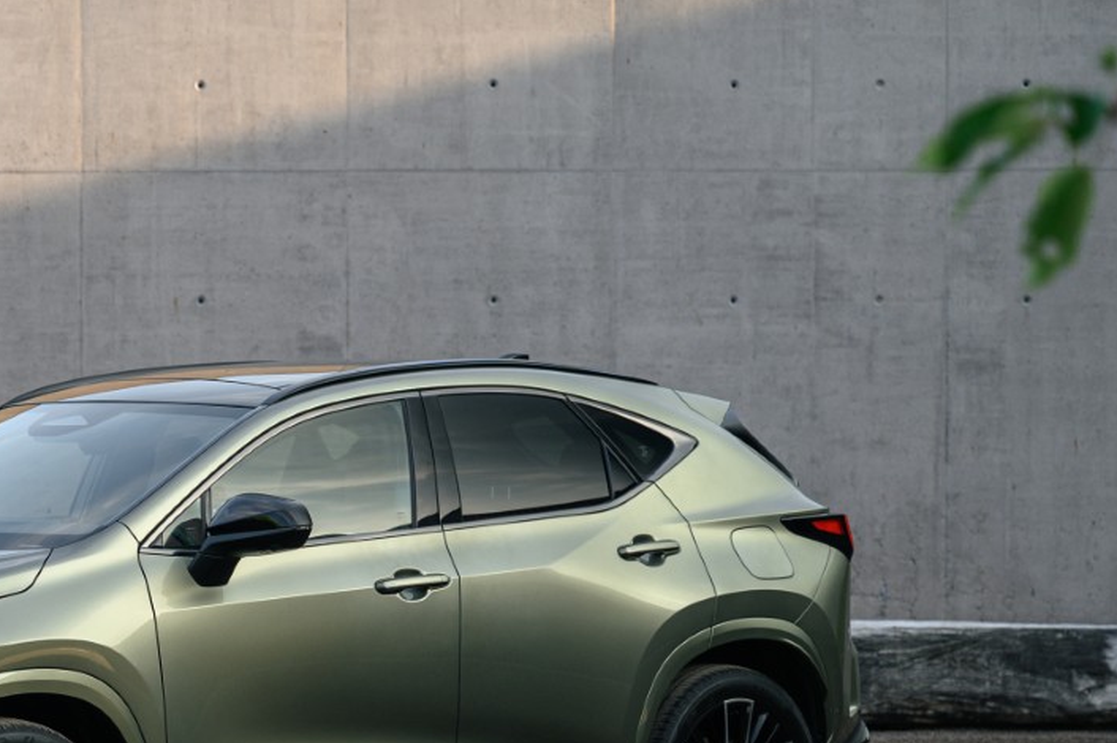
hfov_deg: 15.9
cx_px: 119
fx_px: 3939
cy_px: 491
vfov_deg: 10.8
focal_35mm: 127
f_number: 3.5
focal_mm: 70
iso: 160
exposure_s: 1/160
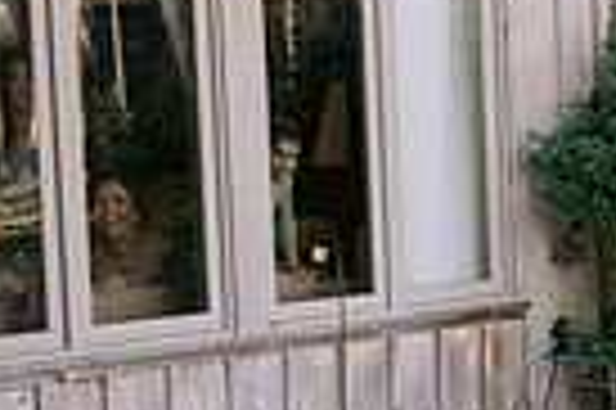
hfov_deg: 12.4
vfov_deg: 8.4
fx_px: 2752
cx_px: 785
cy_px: 514
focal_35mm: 161
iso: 400
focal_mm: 35
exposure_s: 1/200
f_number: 4
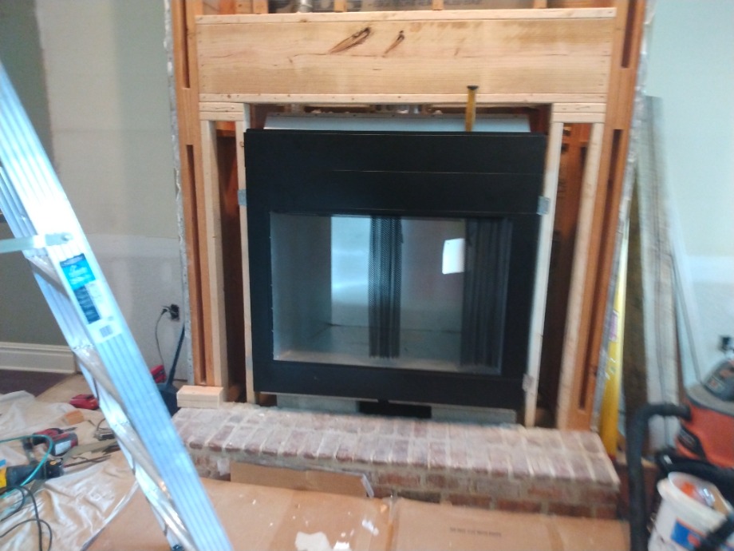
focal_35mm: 20
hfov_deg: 81.7
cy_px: 276
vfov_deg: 66.0
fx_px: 424
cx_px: 367
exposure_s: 1/24
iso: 794
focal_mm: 3.54
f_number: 2
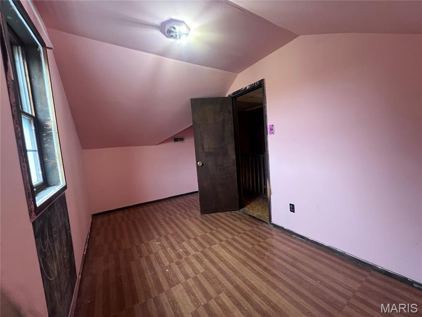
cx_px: 211
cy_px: 158
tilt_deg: -5.8
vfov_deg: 89.9
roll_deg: +4.9
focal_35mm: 13
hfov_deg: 106.2
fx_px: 158
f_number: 1.8
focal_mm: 1.57
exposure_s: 1/60
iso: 500
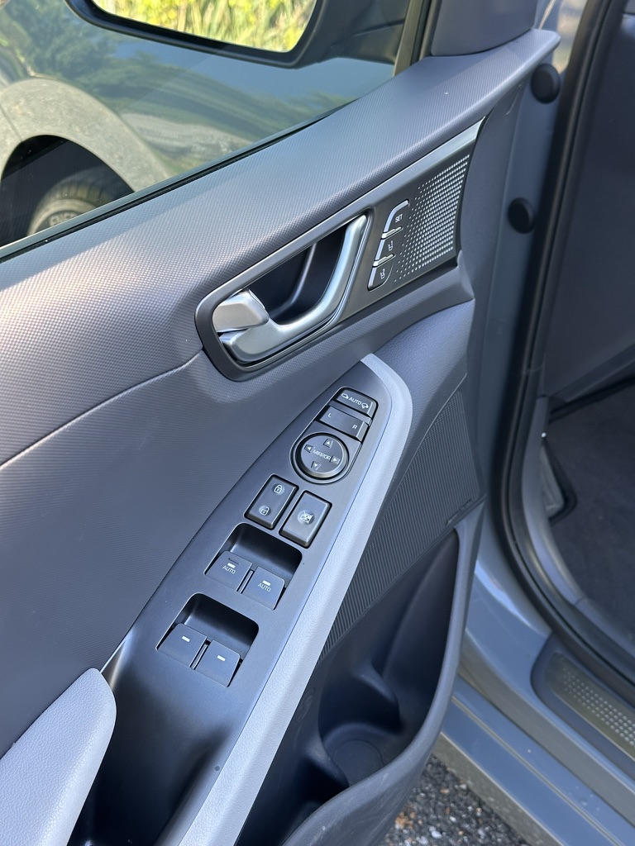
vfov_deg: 39.7
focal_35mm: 48
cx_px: 318
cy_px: 423
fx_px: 1174
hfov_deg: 30.3
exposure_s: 1/125
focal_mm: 6.86
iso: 64
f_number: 1.78
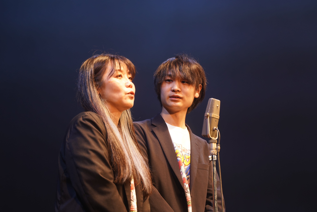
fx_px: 1074
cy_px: 106
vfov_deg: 11.2
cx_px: 158
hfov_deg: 16.8
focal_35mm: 122
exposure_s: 1/320
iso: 1250
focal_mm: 122
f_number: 4
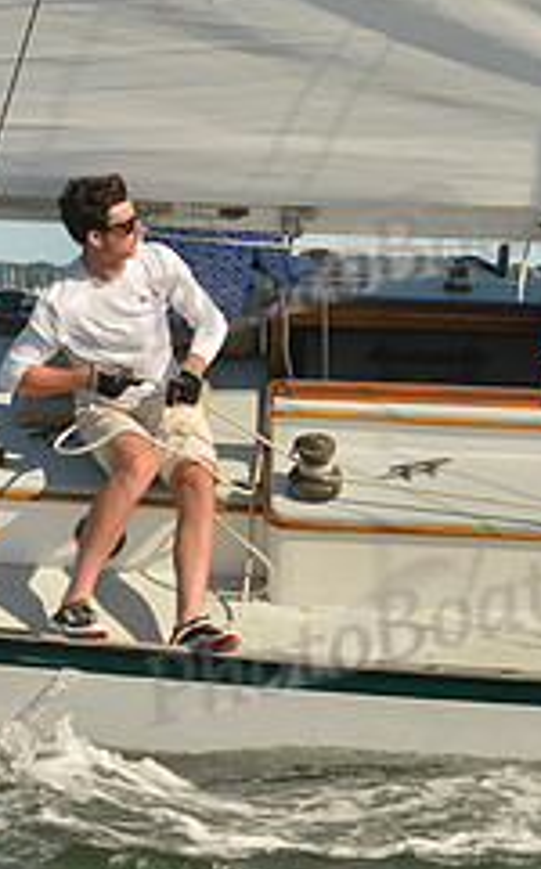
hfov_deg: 7.6
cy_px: 496
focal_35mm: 172
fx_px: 4070
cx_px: -40
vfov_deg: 12.2
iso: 400
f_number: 7.1
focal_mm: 70
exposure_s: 1/1250
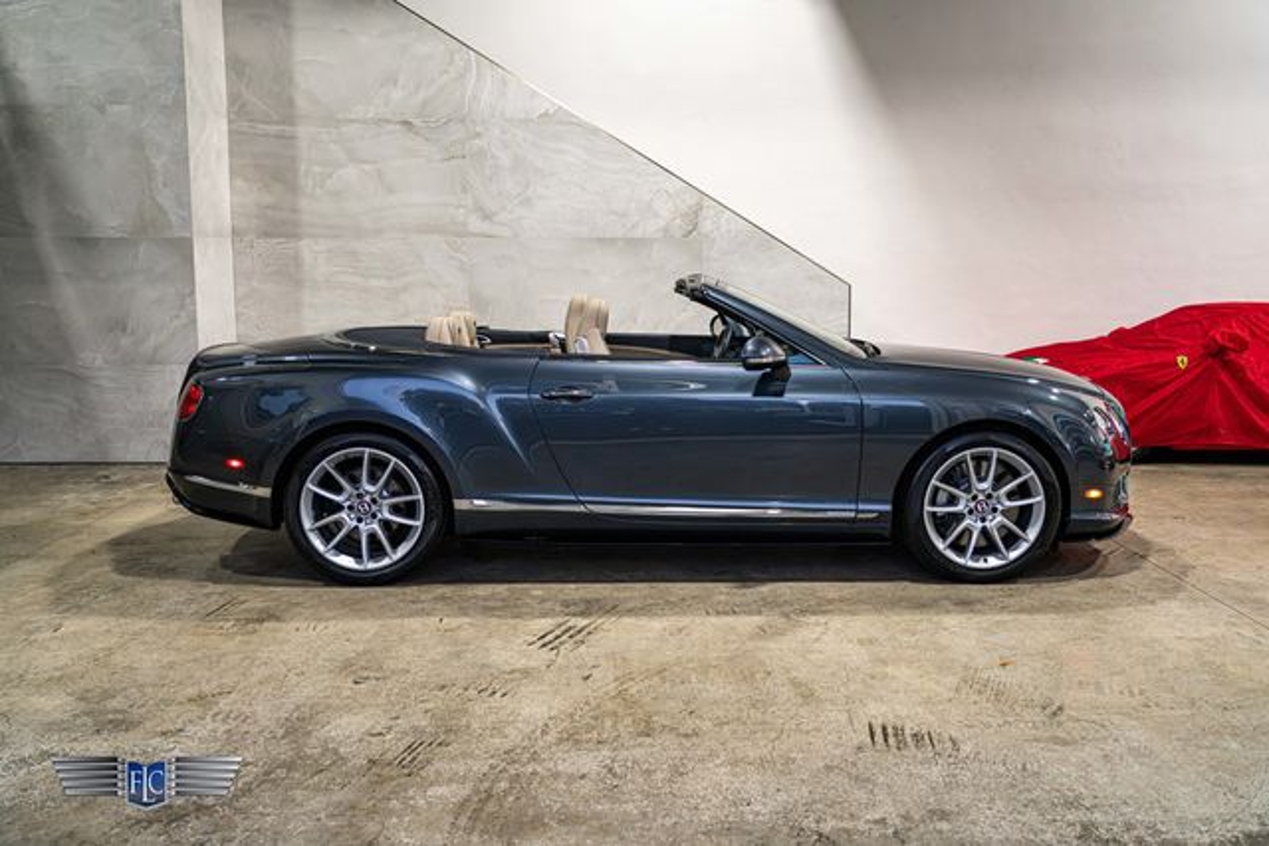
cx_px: 625
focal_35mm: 30
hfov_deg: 61.2
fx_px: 1073
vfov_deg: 43.1
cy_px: 417
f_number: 4
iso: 1250
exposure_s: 1/80
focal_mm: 30
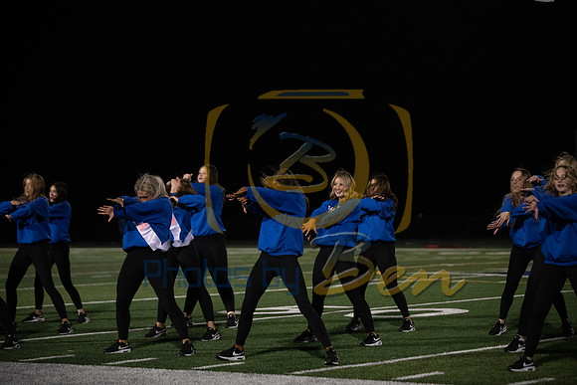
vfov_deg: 12.5
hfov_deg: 18.6
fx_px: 1763
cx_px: 288
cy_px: 192
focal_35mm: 110
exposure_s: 1/1600
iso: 5000
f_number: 2.8
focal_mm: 110
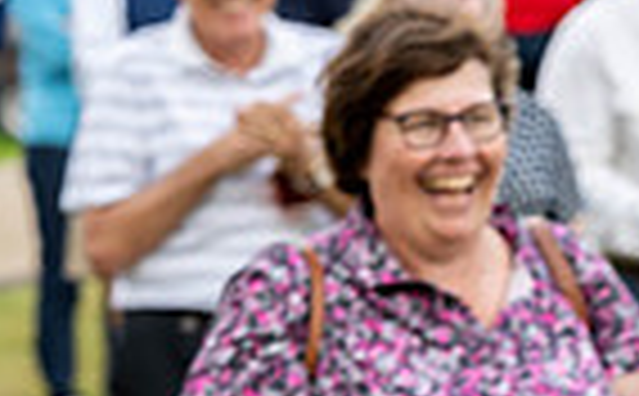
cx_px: 1076
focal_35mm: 355
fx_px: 6168
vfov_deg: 3.6
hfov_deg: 5.8
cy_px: 740
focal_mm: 85
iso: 400
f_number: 4
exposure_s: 1/500
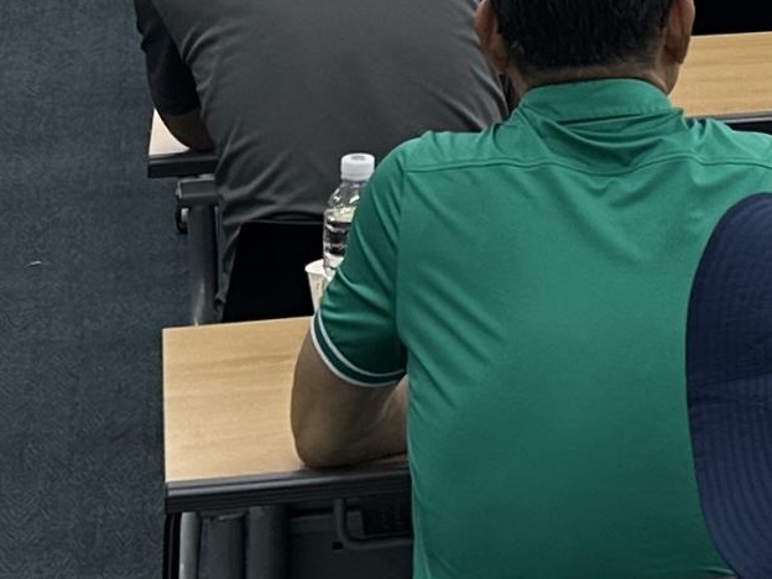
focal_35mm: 153
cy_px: -734
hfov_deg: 12.5
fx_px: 3412
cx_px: 1008
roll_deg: +0.7
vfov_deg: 8.9
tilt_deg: +0.8
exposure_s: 1/120
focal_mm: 6.86
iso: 64
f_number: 1.78
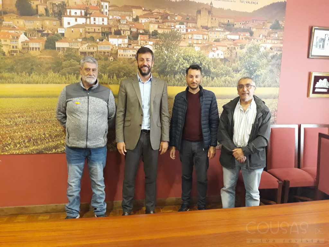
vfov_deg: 51.4
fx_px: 257
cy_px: 124
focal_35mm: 27
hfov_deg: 65.3
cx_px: 164
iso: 500
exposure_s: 1/25
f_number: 1.7
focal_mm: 3.71
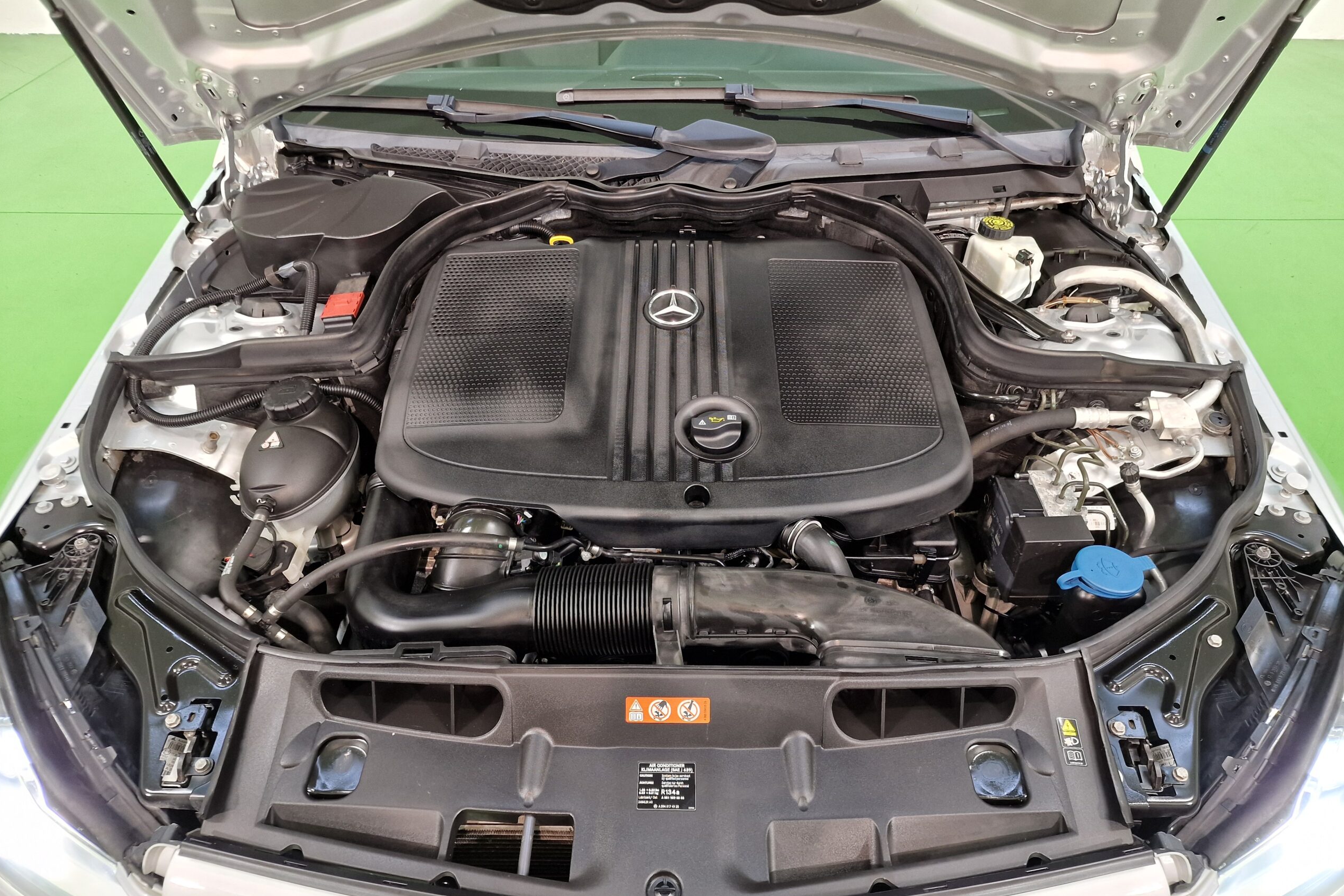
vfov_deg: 53.1
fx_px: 896
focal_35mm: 24
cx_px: 671
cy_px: 438
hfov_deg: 73.7
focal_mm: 6.4
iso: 250
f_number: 1.8
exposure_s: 1/50
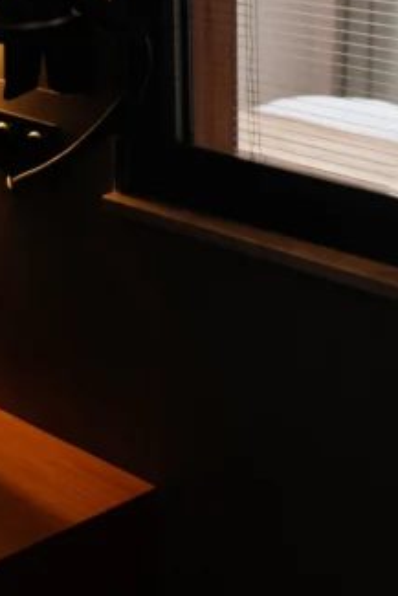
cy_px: 46
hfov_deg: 15.9
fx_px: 1408
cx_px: 28
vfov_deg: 23.2
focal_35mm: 85
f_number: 2.8
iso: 320
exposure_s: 1/50
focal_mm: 18
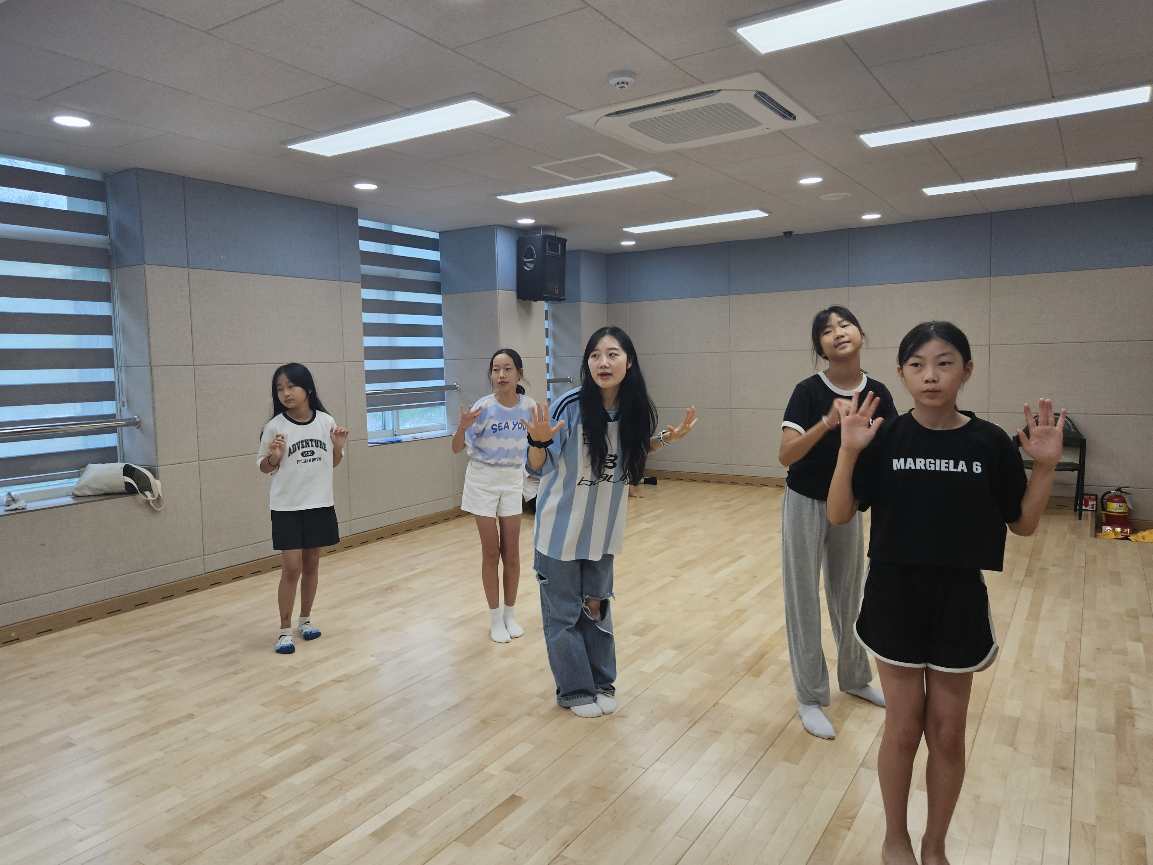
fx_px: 799
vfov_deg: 56.8
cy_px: 416
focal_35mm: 24
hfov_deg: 71.6
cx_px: 568
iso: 64
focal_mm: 5.4
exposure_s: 1/120
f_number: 1.8
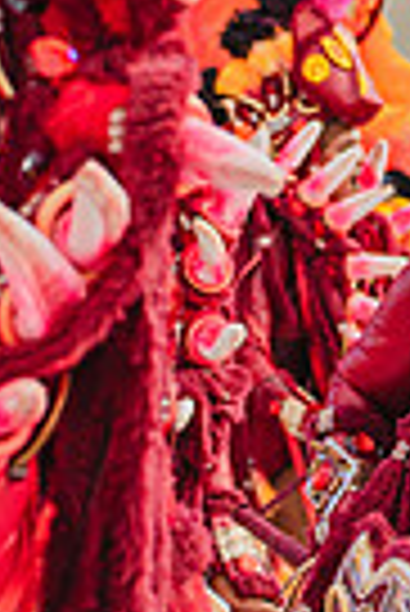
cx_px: 579
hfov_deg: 5.9
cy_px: 32
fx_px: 3936
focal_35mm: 231
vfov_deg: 8.9
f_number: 5.6
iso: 640
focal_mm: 70
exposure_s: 1/1600
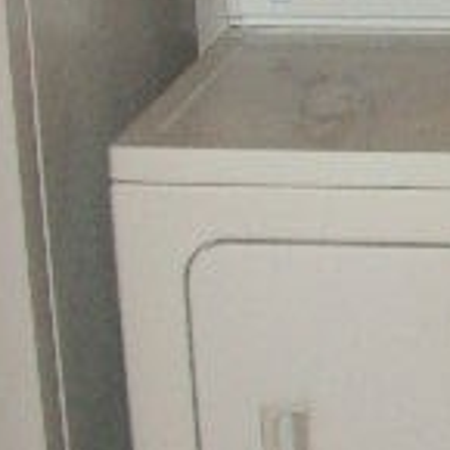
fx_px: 2059
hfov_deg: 11.8
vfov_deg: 12.4
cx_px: 739
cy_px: 25
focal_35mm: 140
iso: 160
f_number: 3.2
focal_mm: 6
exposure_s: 1/40
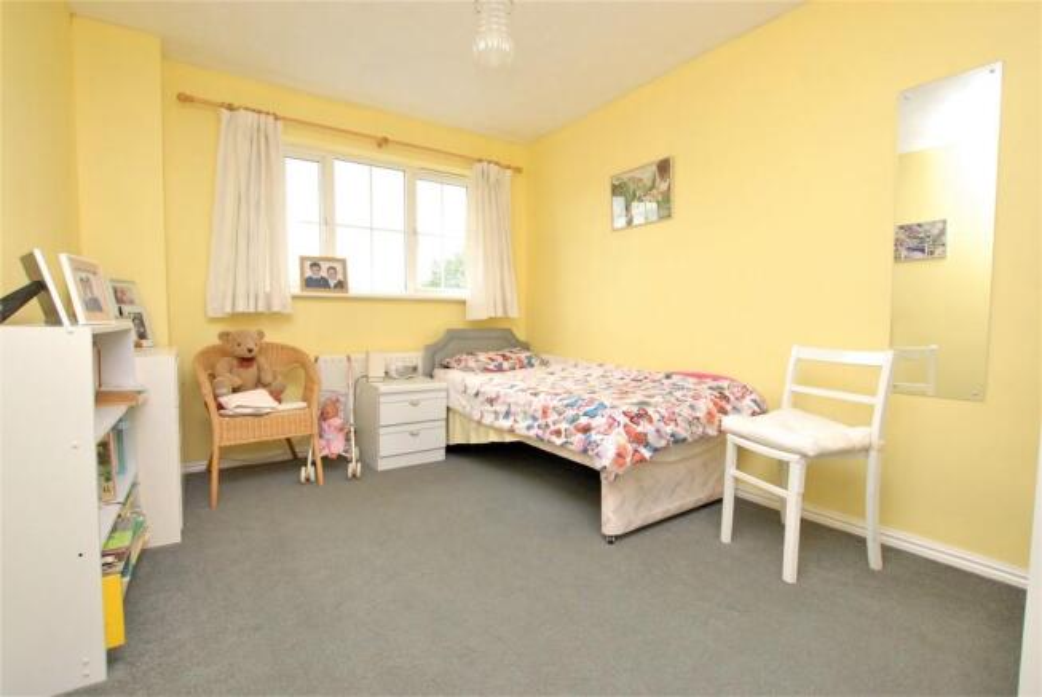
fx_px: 435
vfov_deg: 77.5
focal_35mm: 15
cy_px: 348
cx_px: 521
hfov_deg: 100.3
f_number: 6.3
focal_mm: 10
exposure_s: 1/60
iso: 640
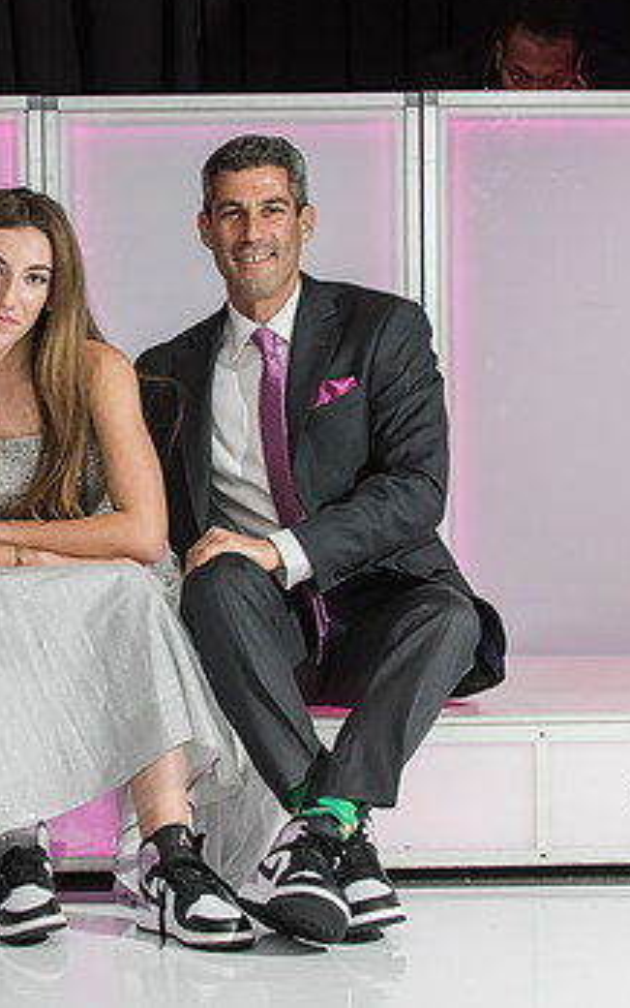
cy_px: 418
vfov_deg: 16.2
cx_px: 82
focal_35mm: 129
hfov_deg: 10.1
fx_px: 3542
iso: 800
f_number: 4.5
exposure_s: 1/100
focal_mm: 70
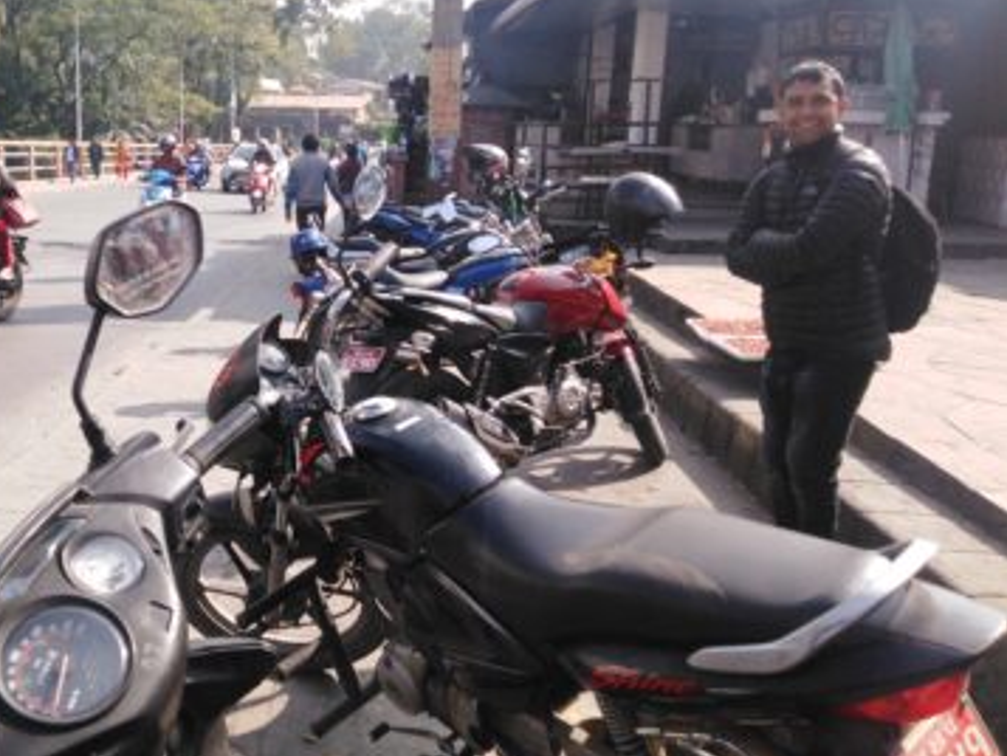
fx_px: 1019
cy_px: 315
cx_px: 305
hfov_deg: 51.2
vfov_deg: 40.6
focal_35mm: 35
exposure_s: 1/582
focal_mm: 3.37
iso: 100
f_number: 2.2
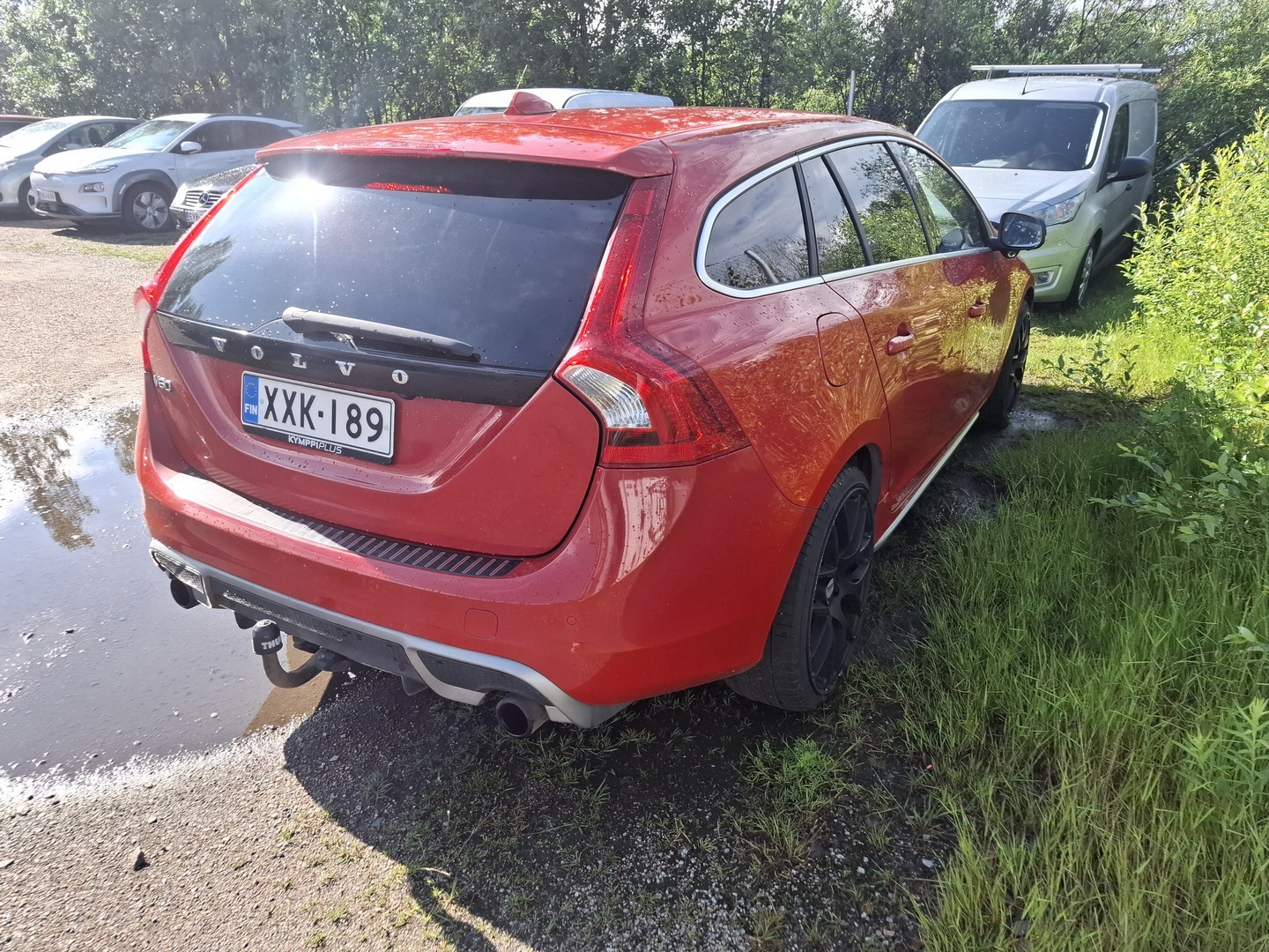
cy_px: 476
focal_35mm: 23
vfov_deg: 58.9
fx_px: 843
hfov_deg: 73.9
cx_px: 634
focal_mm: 5.54
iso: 50
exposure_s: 1/546
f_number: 1.8
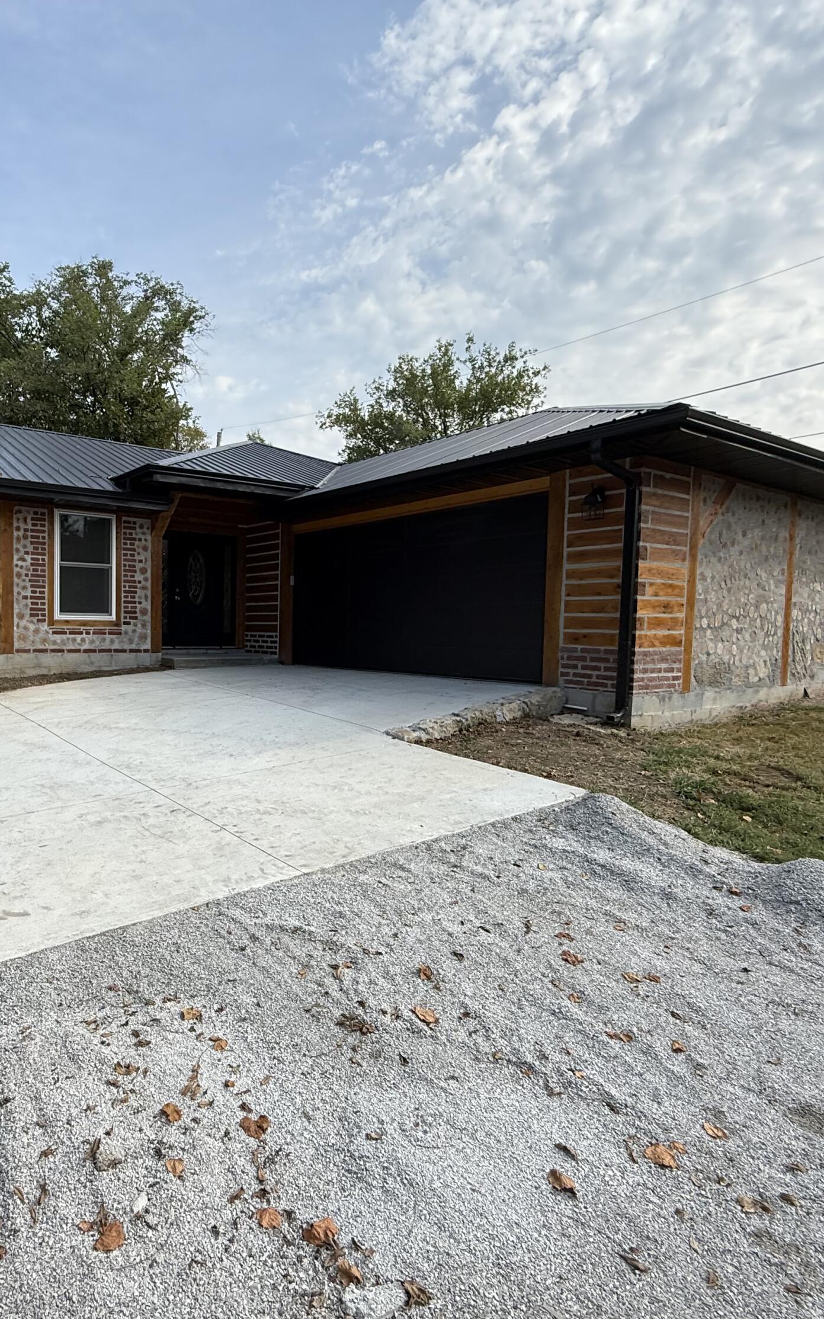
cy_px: 663
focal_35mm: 20
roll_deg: -1.2
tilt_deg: -2.8
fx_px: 719
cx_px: 234
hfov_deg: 57.4
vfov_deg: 85.1
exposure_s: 1/901
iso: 50
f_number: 2.2
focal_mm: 2.22
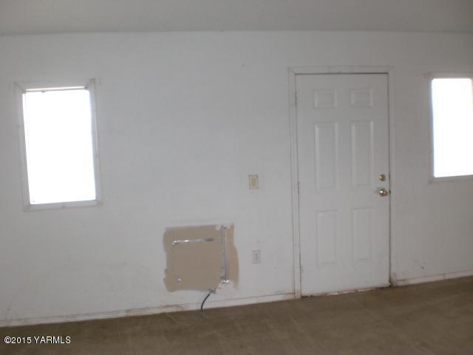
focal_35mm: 38
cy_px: 178
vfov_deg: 37.7
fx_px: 519
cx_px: 236
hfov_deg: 49.0
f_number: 3.1
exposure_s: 1/60
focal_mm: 6.3
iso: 200
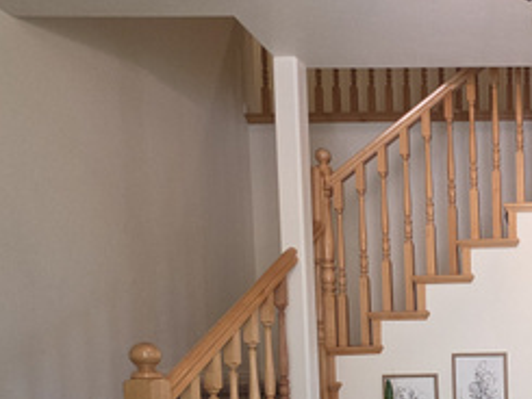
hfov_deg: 42.1
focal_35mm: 34
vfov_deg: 37.5
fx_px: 523
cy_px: 397
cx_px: 591
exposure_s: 1/60
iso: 64
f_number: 1.9
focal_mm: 2.2
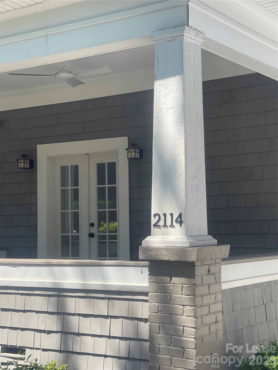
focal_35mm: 64
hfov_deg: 22.9
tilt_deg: +5.3
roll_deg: +2.2
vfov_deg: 30.3
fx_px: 685
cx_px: 139
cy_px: 185
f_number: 2.2
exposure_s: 1/592
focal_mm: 7.5
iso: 32
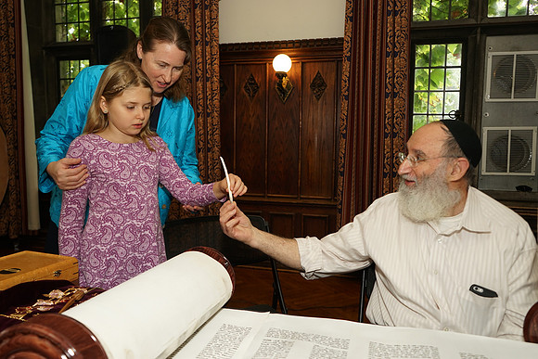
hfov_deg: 63.6
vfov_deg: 45.0
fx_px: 433
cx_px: 269
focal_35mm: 29
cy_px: 180
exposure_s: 1/80
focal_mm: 29
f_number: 4.5
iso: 500
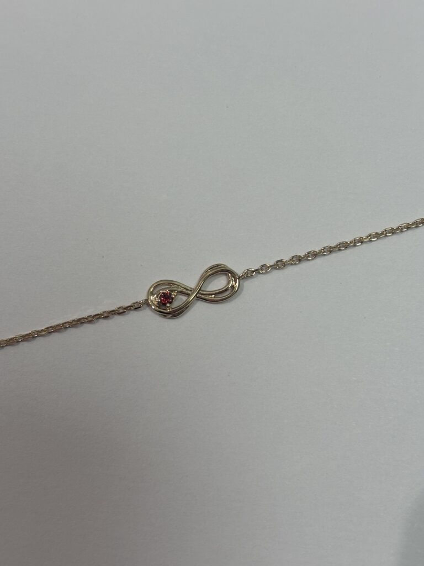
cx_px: 212
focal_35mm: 52
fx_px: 849
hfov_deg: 28.0
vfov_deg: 36.8
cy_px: 283
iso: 40
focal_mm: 5.96
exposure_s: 1/100
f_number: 1.6
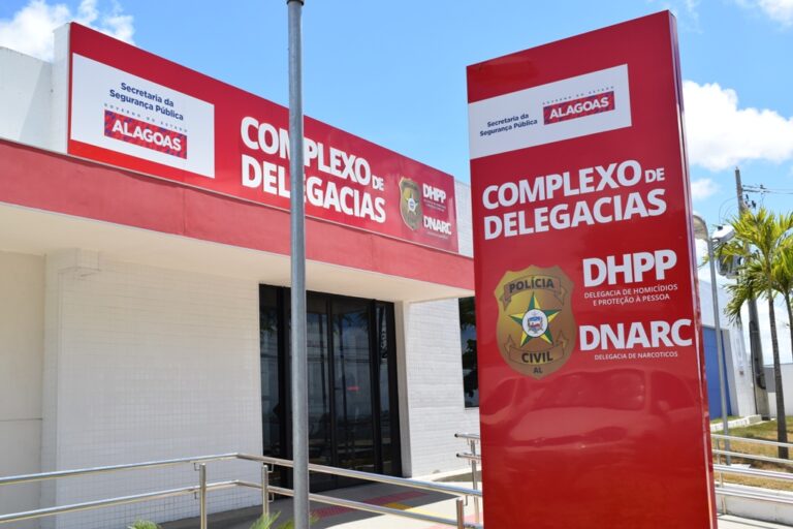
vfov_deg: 36.9
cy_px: 264
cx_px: 396
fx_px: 793
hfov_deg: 53.1
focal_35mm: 36
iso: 200
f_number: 10
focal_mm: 24
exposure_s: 1/400
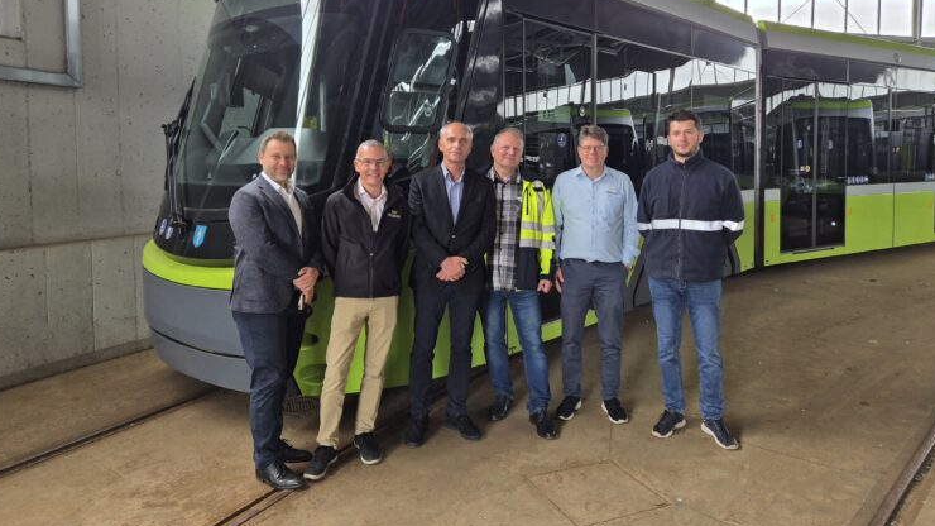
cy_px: 186
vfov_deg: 43.9
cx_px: 468
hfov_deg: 71.9
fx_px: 645
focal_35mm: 26
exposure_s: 1/100
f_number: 1.8
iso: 160
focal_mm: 5.4
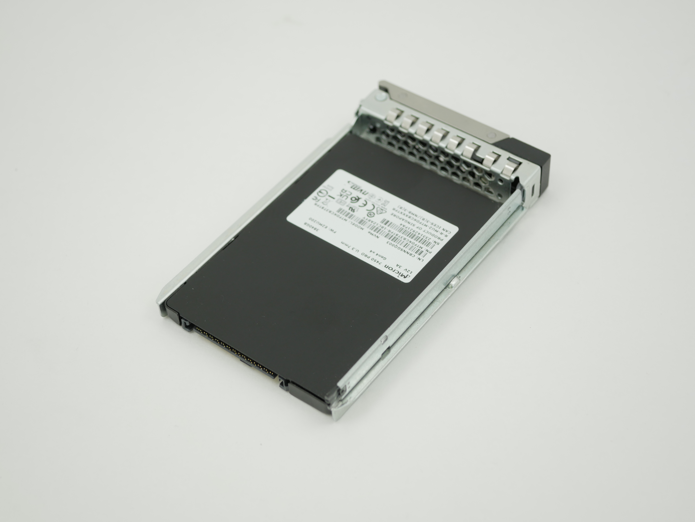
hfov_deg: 32.2
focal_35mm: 60
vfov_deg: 24.4
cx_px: 348
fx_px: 1205
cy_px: 261
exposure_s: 1/125
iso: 200
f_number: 3.5
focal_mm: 30
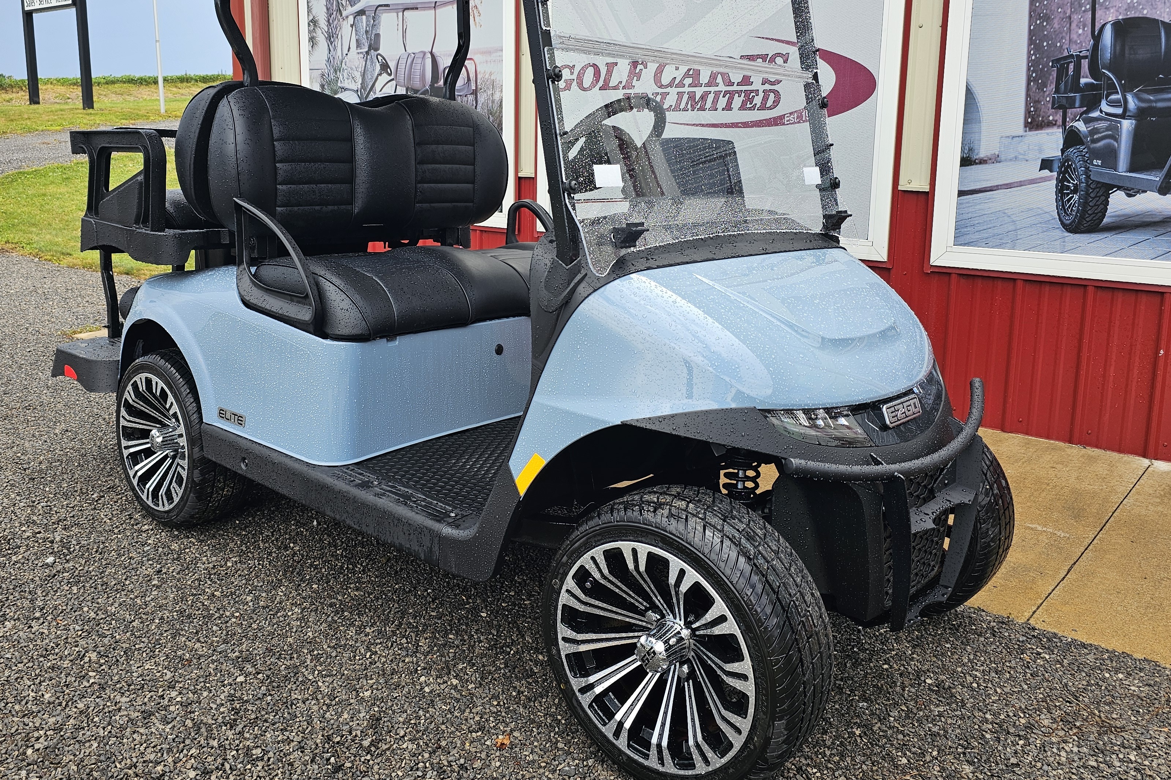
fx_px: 976
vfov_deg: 43.3
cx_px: 504
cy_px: 302
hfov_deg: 61.7
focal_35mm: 30
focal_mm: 6.3
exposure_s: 1/180
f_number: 1.7
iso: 16
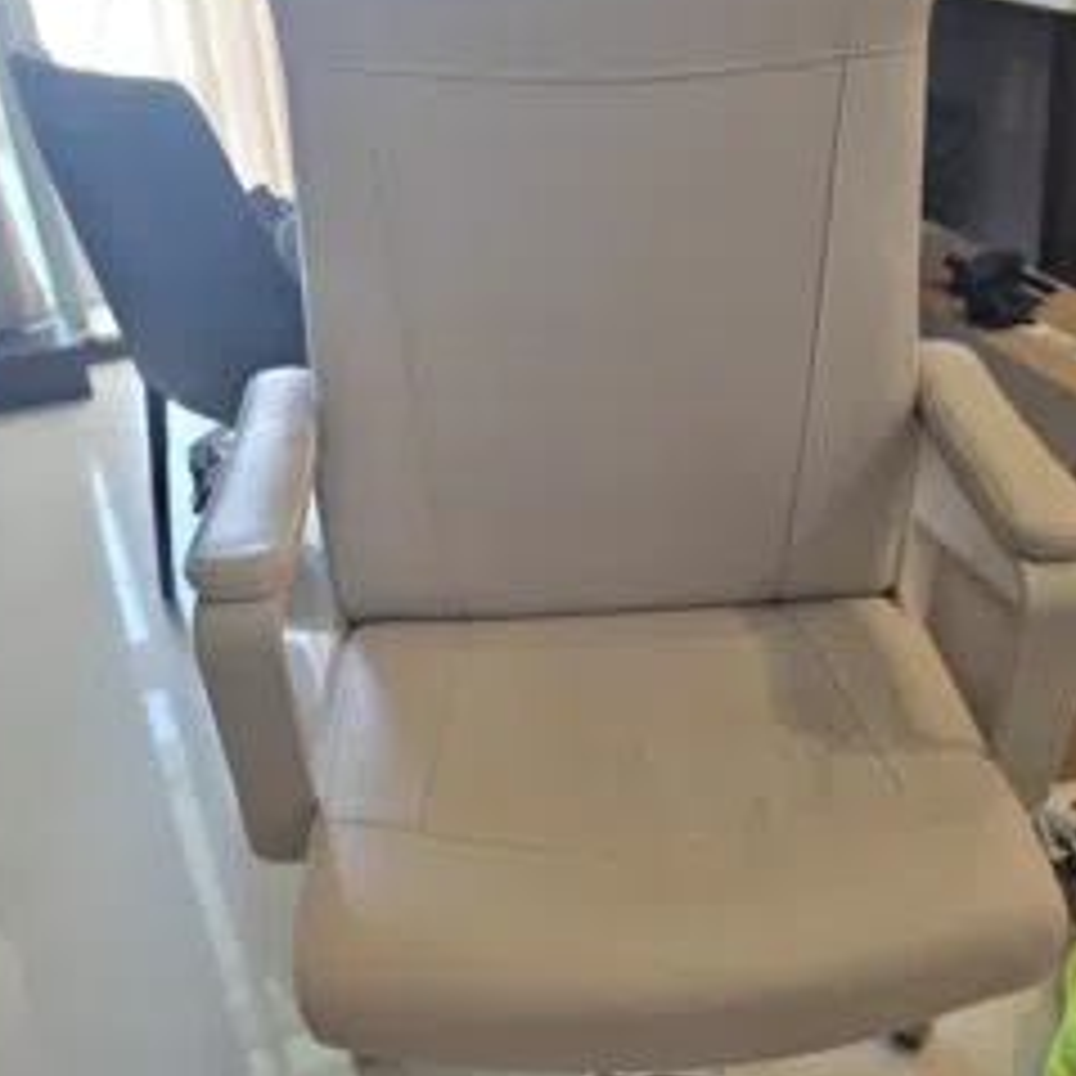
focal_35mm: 34
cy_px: 761
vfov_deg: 47.2
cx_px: 608
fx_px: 1196
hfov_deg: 48.3
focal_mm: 6.62
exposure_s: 1/73.5
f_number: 1.67
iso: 50
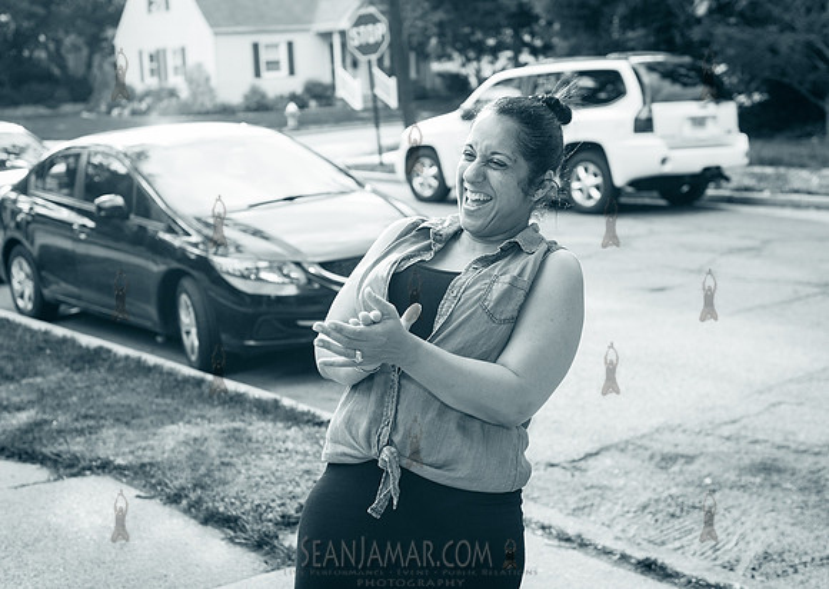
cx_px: 406
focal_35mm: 54
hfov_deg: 36.0
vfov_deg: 26.0
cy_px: 282
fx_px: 1277
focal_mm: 50
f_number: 4
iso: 1250
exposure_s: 1/400
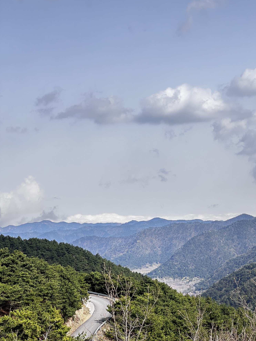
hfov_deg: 18.9
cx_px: 129
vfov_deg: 25.0
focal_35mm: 78
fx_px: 769
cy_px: 171
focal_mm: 9
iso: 32
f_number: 2.8
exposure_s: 1/286
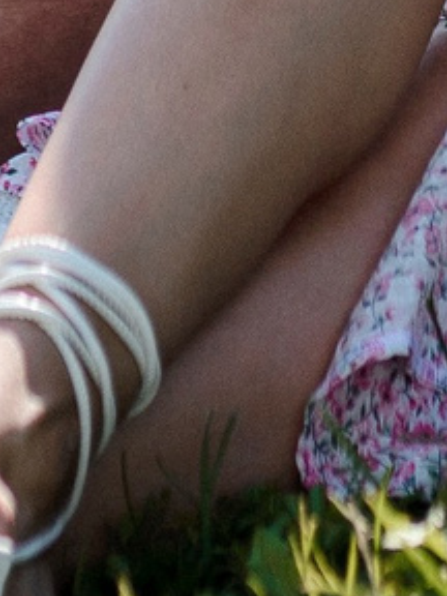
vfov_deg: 6.1
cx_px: 656
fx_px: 5286
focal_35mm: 307
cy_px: -1042
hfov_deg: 4.8
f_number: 2.5
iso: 100
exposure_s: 1/4000
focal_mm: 35
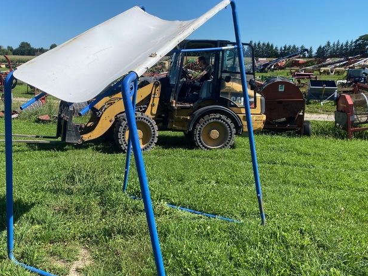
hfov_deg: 53.5
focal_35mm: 34
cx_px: 143
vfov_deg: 41.7
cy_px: 158
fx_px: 361
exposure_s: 1/2463
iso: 32
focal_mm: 4.25
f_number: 1.8
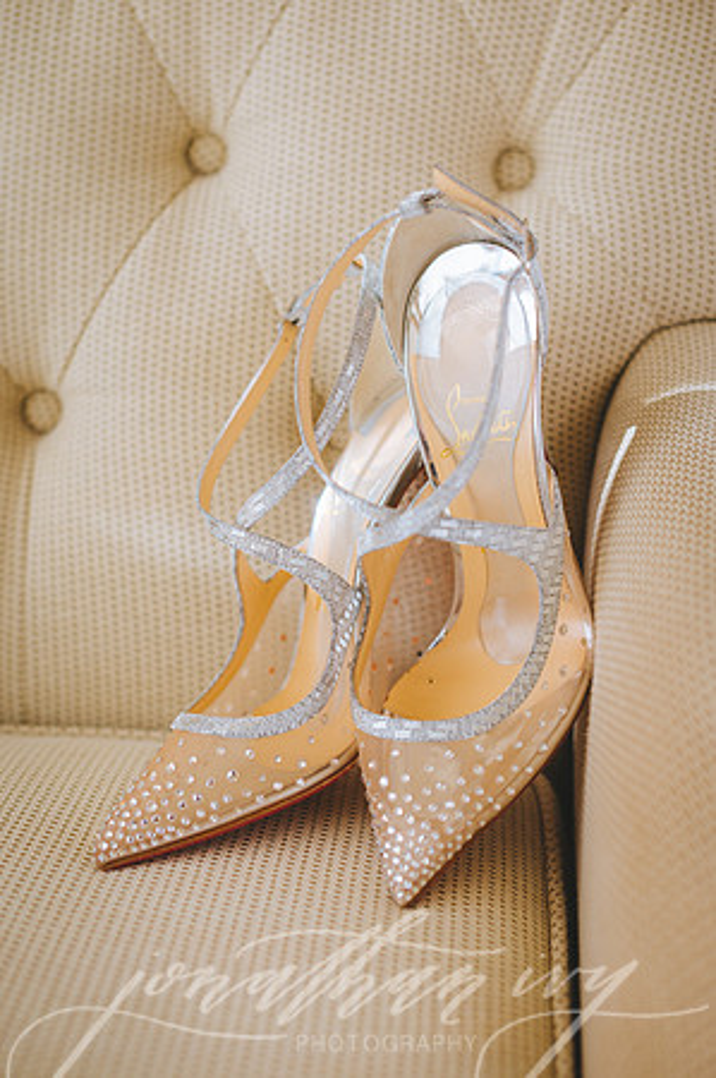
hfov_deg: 26.9
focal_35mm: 50
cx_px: 358
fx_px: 1495
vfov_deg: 39.6
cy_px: 539
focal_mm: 50
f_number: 3.5
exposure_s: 1/500
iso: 320
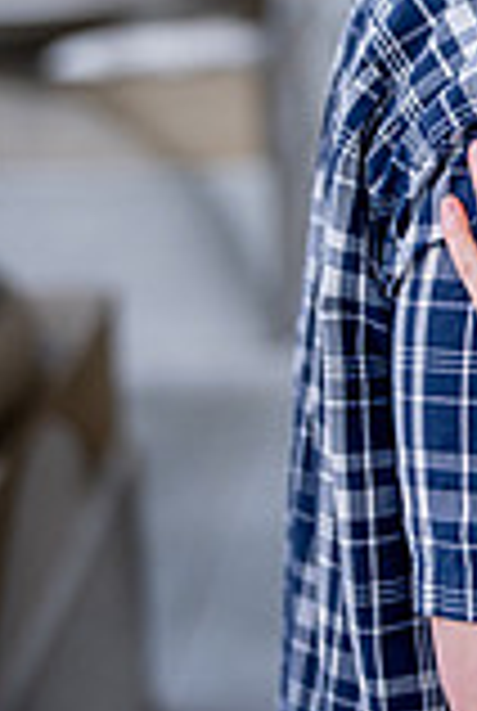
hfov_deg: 9.5
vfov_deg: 14.3
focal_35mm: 142
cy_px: 68
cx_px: 652
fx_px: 2810
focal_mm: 50
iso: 1000
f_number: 1.8
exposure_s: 1/6400
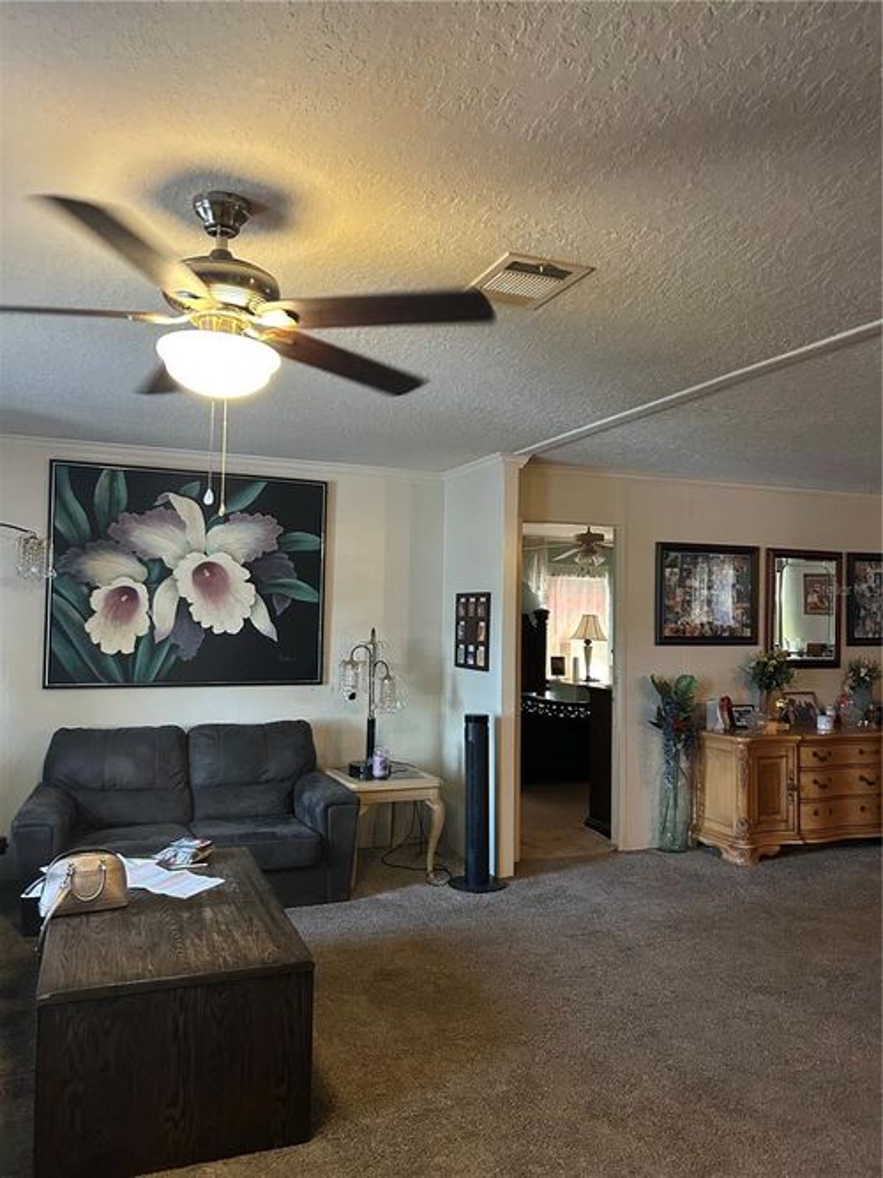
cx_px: 442
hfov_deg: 53.0
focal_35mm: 26
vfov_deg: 67.3
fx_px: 885
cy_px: 589
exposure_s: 1/40
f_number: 1.5
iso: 400
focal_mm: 5.7
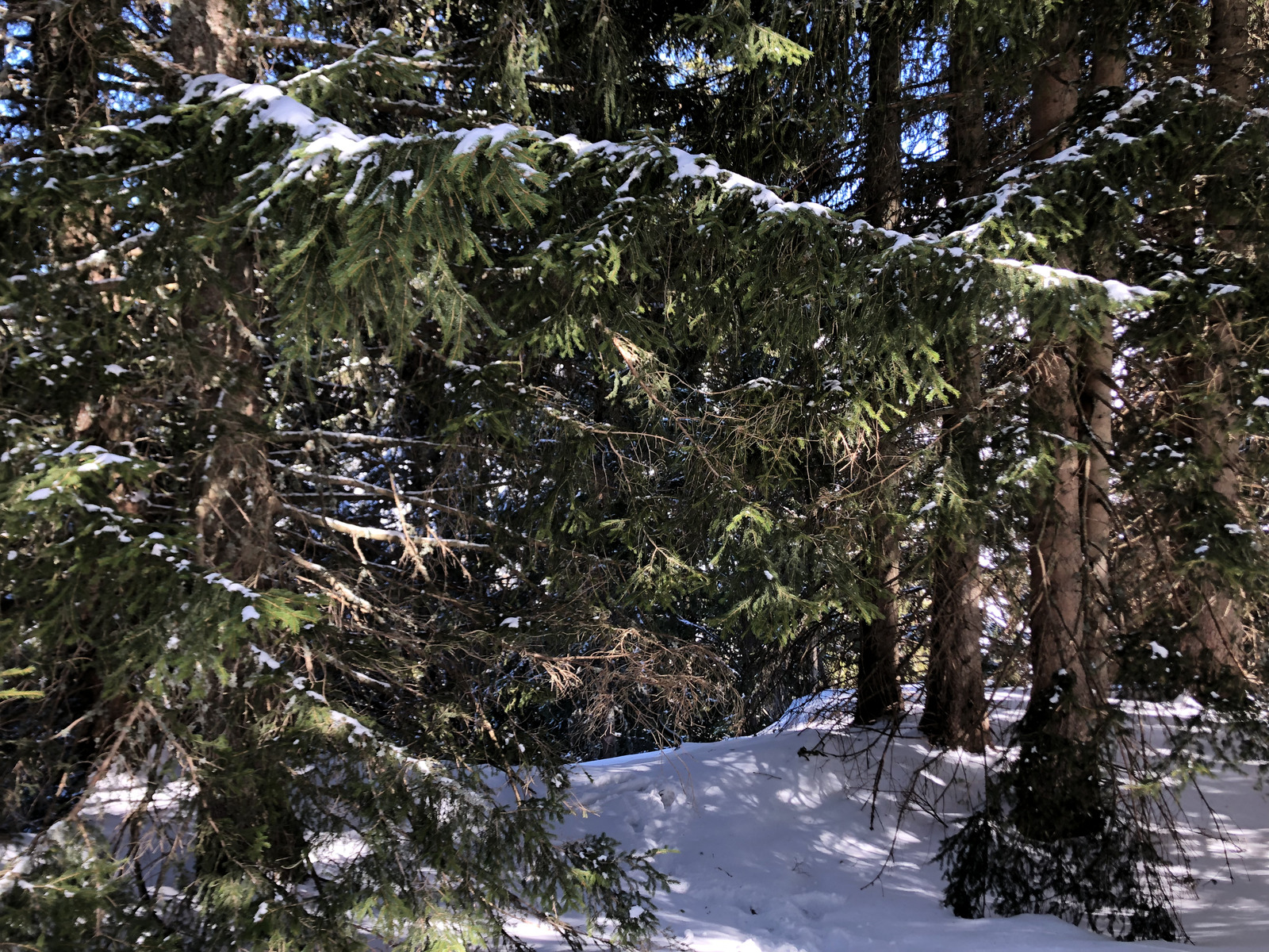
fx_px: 1026
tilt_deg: -5.3
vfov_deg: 49.7
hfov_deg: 63.4
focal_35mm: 28
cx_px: 634
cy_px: 476
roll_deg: +1.3
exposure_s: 1/120
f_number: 1.8
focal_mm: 4
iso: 50
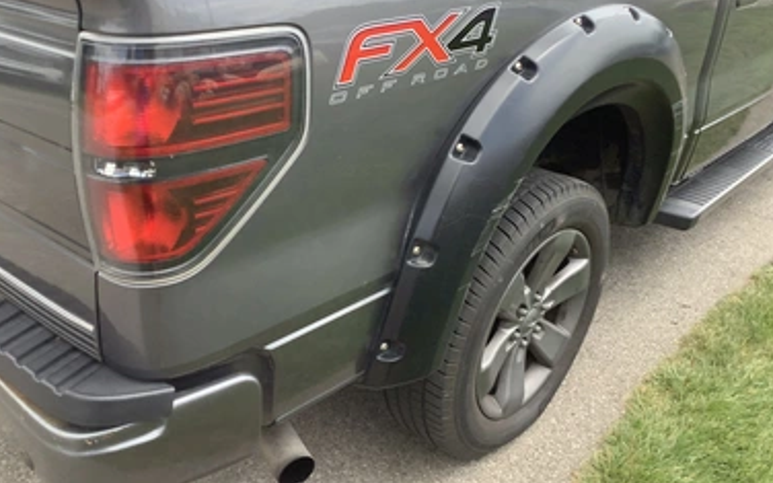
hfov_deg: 55.3
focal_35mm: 35
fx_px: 737
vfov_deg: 36.2
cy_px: 218
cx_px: 399
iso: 25
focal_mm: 3.3
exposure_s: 1/256
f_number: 2.4
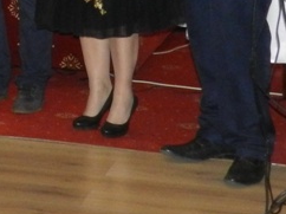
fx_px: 1329
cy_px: -35
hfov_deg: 11.4
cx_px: -232
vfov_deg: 9.1
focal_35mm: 161
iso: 720
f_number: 4
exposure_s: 1/30
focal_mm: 6.7
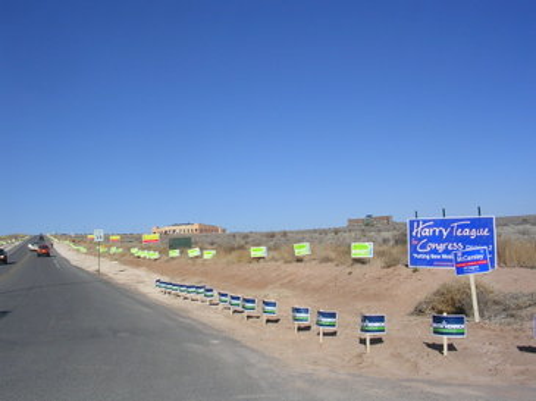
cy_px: 200
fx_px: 588
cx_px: 268
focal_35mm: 38
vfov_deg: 37.7
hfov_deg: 49.0
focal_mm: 5.8
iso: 71
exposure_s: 1/716
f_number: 5.6
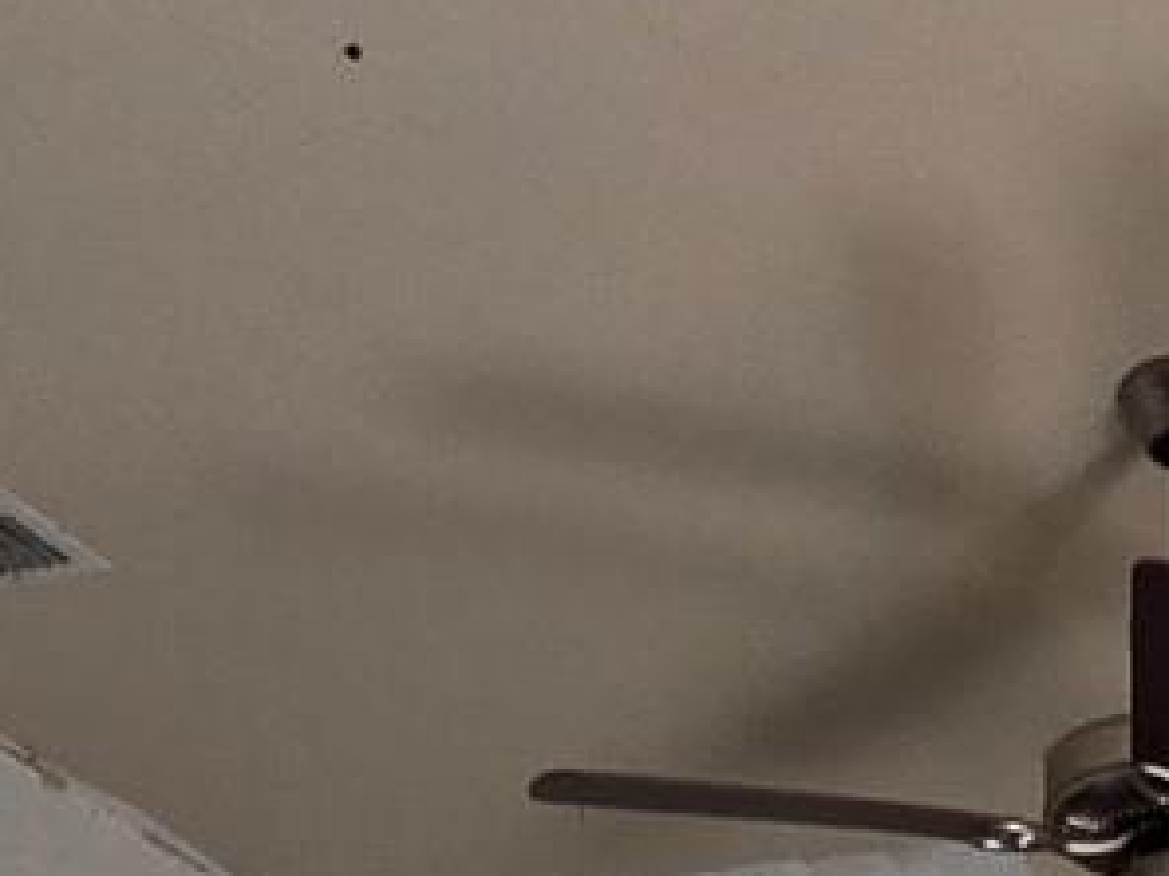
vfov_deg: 12.2
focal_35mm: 90
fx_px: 3039
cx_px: 1248
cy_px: 2261
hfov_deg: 20.8
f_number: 2.2
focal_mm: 2.2
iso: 50
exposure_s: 1/120
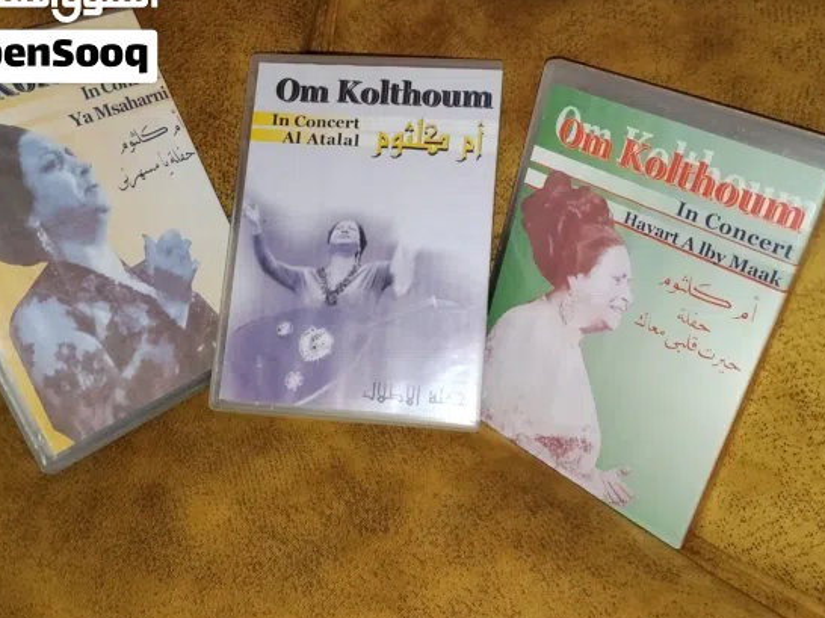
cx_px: 385
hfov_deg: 53.9
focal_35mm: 34
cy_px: 301
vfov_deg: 41.8
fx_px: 810
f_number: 1.8
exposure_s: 1/50
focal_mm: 4.22
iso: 400
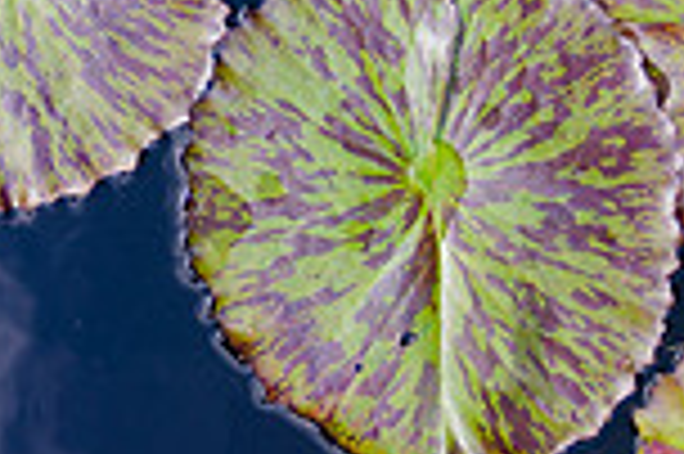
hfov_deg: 14.6
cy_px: 110
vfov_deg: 9.9
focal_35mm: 138
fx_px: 2619
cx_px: -54
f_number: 2
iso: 100
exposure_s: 1/320
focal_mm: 35
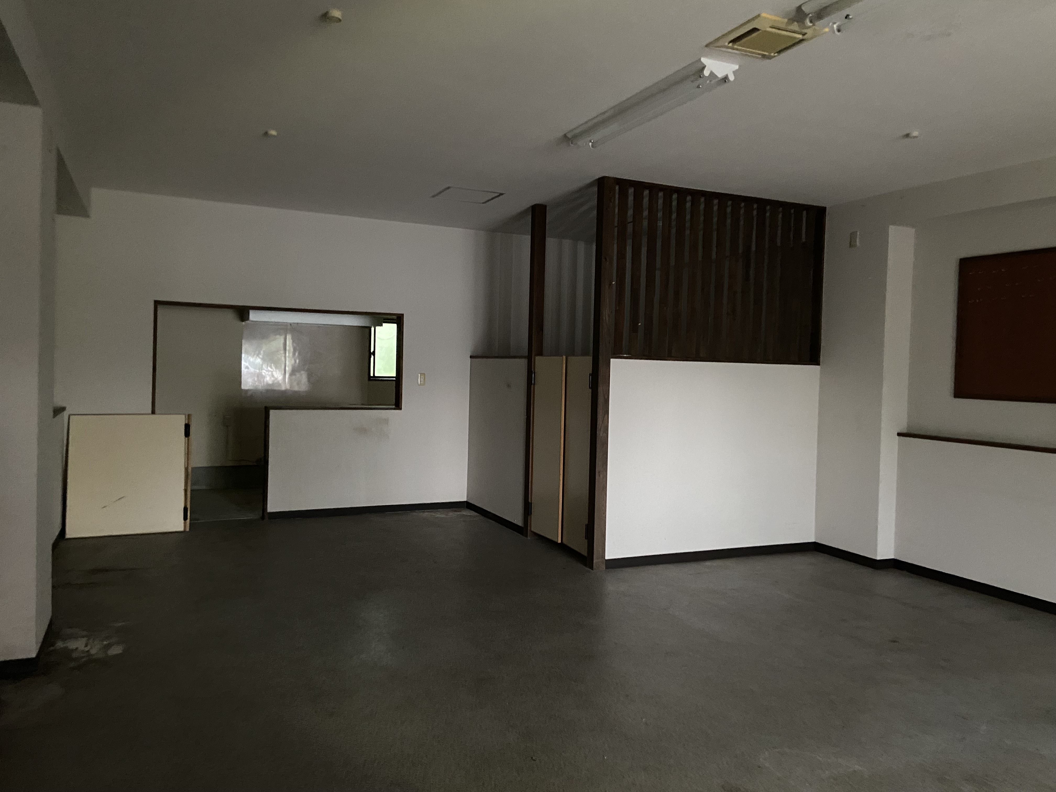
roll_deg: -2.0
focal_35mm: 26
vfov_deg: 53.1
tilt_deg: -0.5
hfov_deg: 67.3
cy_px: 396
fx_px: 793
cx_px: 528
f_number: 1.8
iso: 1000
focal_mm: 4.25
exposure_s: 1/30
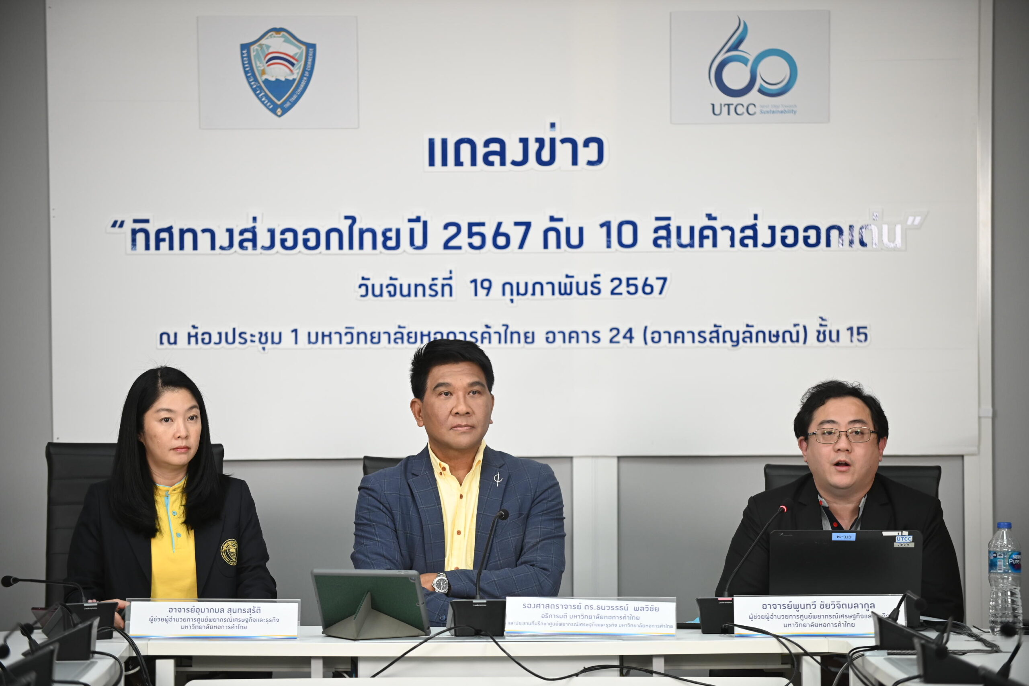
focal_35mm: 140
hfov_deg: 14.7
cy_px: 343
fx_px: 4002
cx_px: 514
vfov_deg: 9.8
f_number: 2.8
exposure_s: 1/200
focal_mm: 140
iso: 800
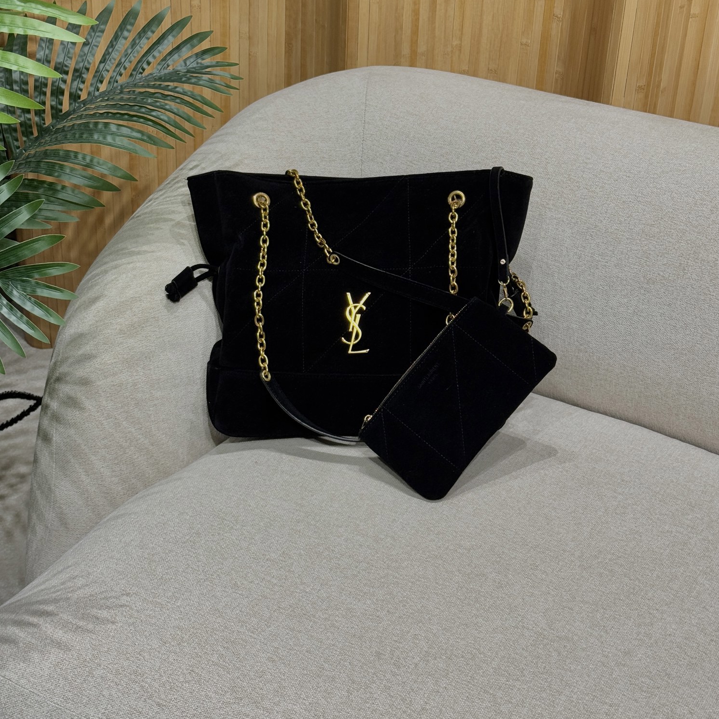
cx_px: 362
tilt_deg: -28.3
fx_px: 1339
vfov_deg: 30.0
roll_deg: -2.5
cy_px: 286
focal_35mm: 57
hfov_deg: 30.0
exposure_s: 1/100
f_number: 1.78
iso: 64
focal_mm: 6.76
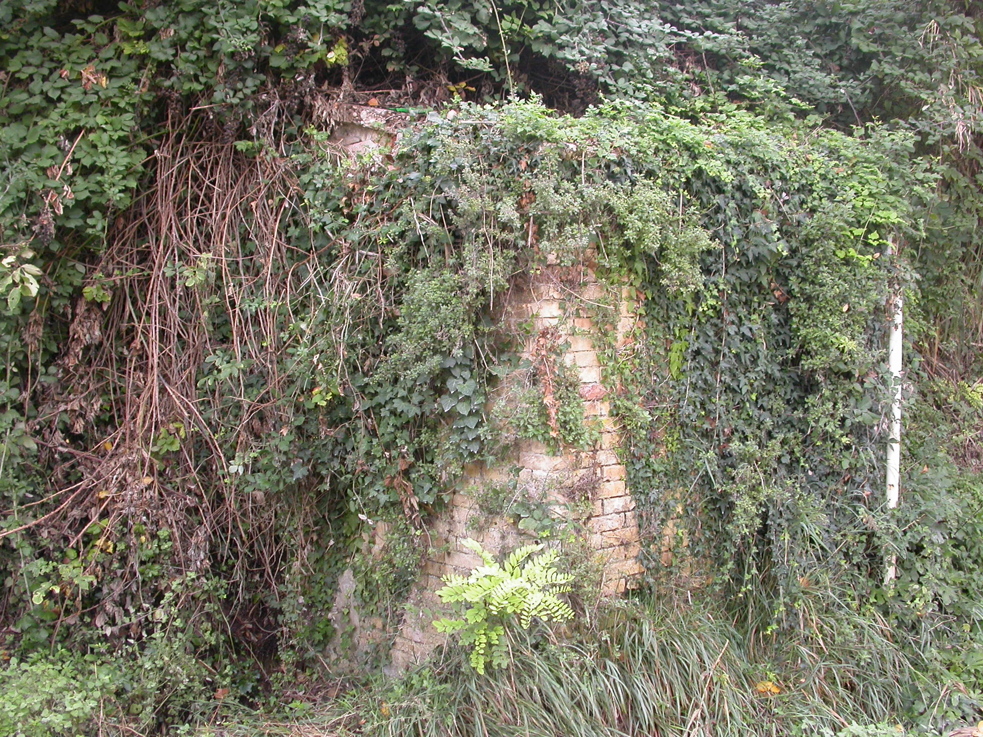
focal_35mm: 38
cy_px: 368
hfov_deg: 49.0
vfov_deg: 37.7
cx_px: 492
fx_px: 1079
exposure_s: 1/74.6
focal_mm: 7.85
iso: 100
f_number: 3.7
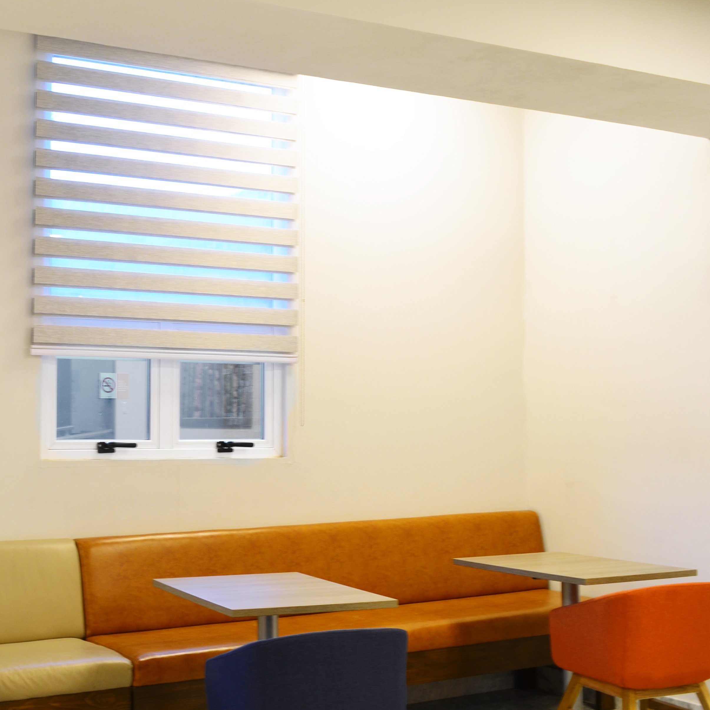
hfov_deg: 32.3
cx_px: 203
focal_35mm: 52
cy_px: 374
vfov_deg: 32.8
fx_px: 1207
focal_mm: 20
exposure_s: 1/5
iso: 140
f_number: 5.6
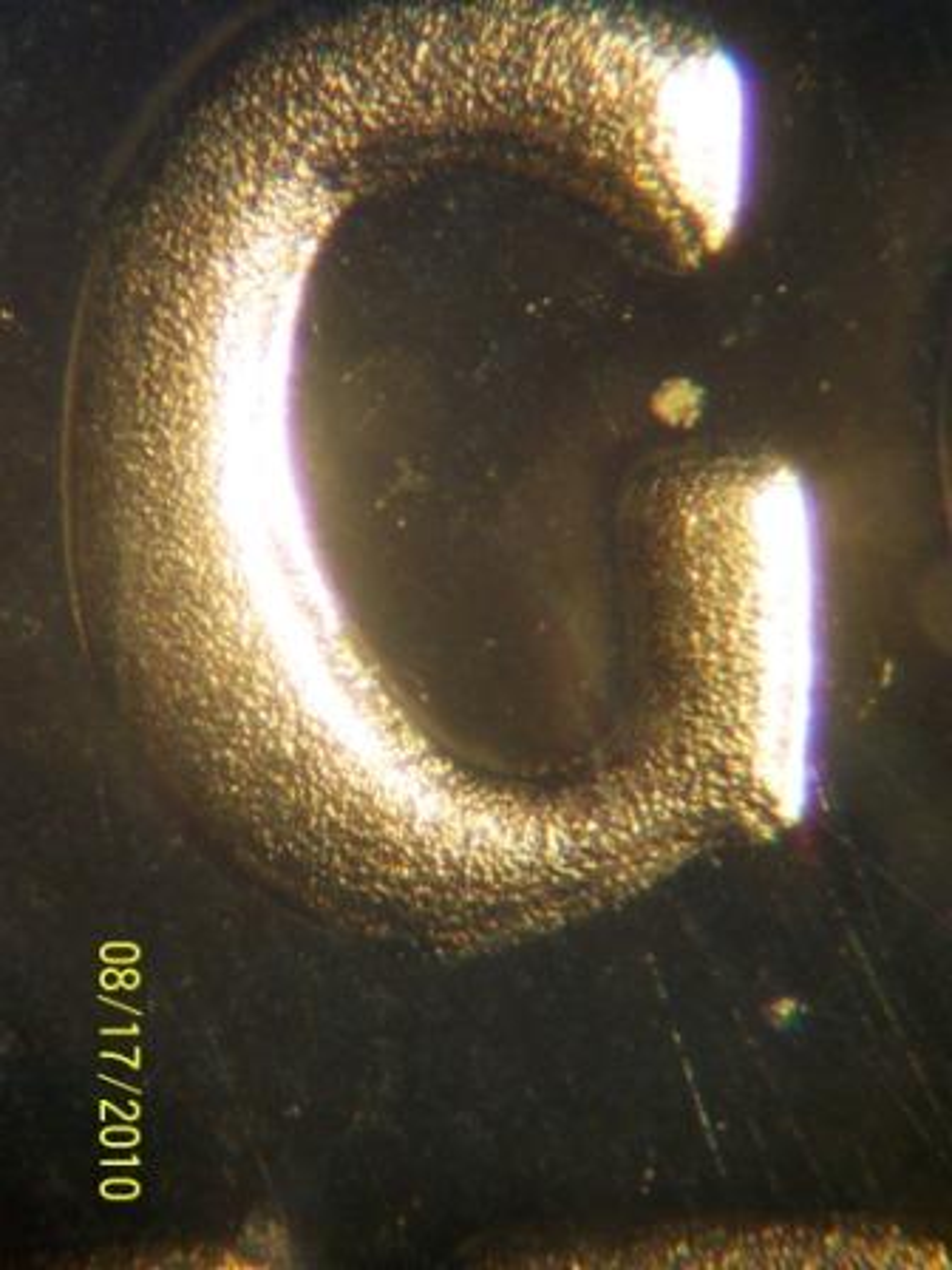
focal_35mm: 144
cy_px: 635
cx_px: 476
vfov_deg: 13.7
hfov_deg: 10.3
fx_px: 5280
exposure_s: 1/60
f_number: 4.9
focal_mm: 22.4
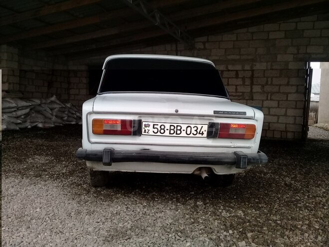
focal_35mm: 31
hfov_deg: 58.4
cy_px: 124
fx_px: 295
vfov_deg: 45.4
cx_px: 164
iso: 64
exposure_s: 1/116
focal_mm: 3.3
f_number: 2.2
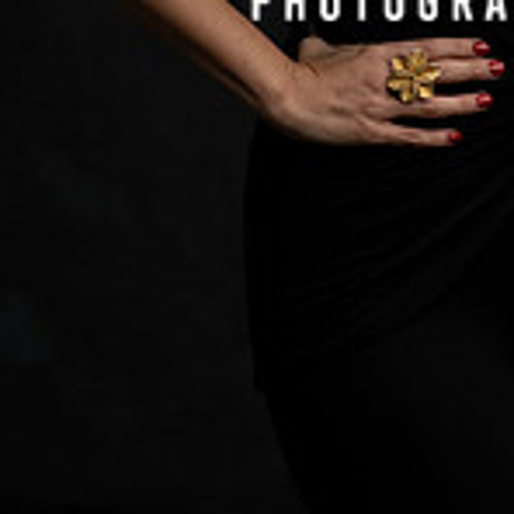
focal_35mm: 220
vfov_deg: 7.8
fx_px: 3696
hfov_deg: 7.9
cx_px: 431
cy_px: -219
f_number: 10
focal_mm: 85
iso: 160
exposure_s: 1/200
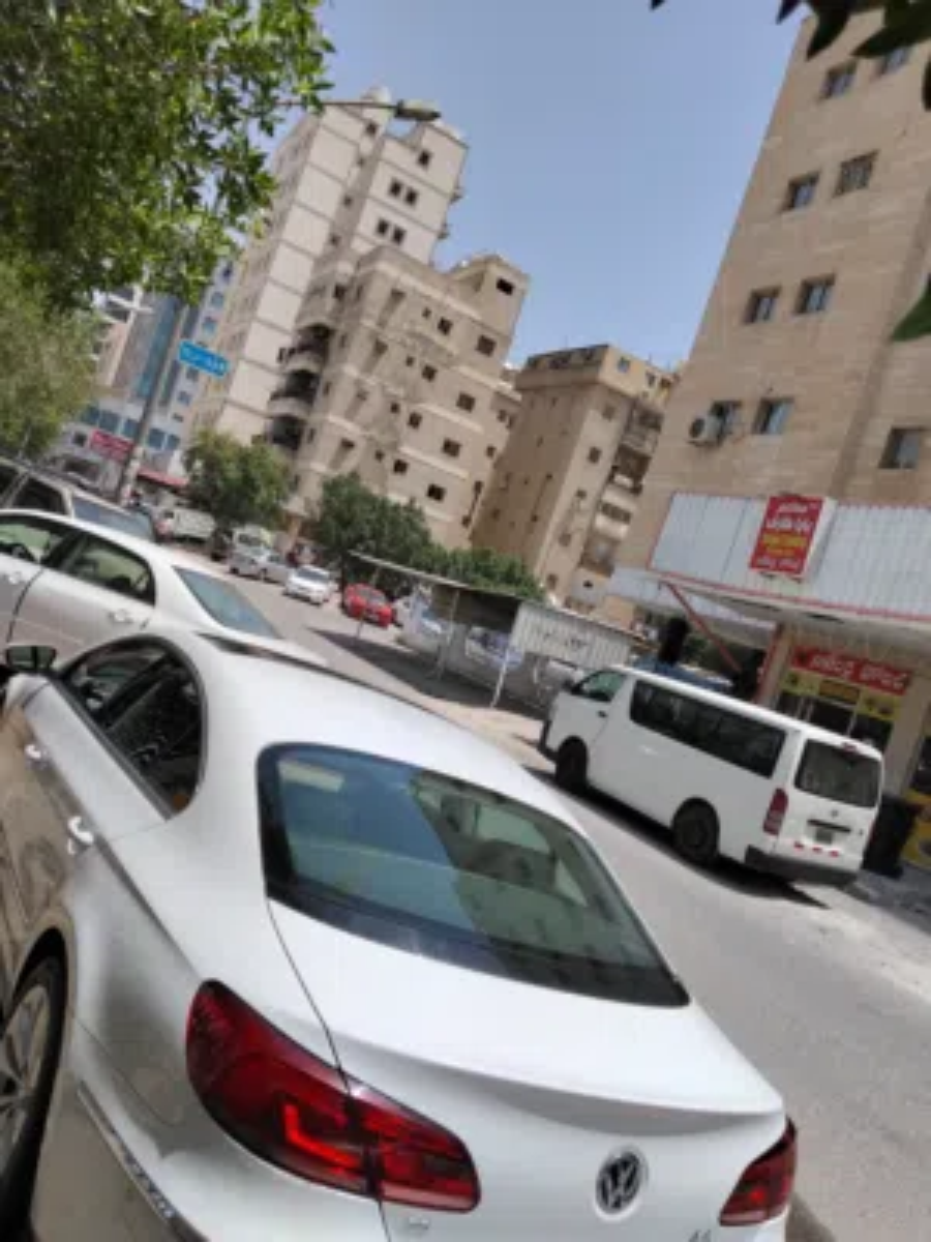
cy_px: 621
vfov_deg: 65.3
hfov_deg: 51.4
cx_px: 466
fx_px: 968
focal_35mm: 27
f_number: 1.8
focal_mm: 4.05
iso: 100
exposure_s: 1/1122
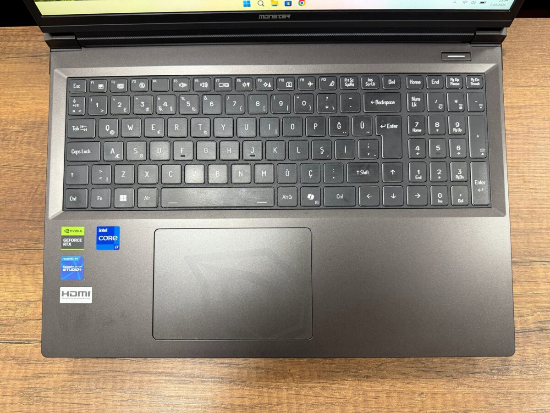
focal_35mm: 24
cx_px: 275
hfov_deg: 71.6
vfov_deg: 56.8
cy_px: 206
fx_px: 381
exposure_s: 1/50
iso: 200
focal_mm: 6.76
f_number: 1.78
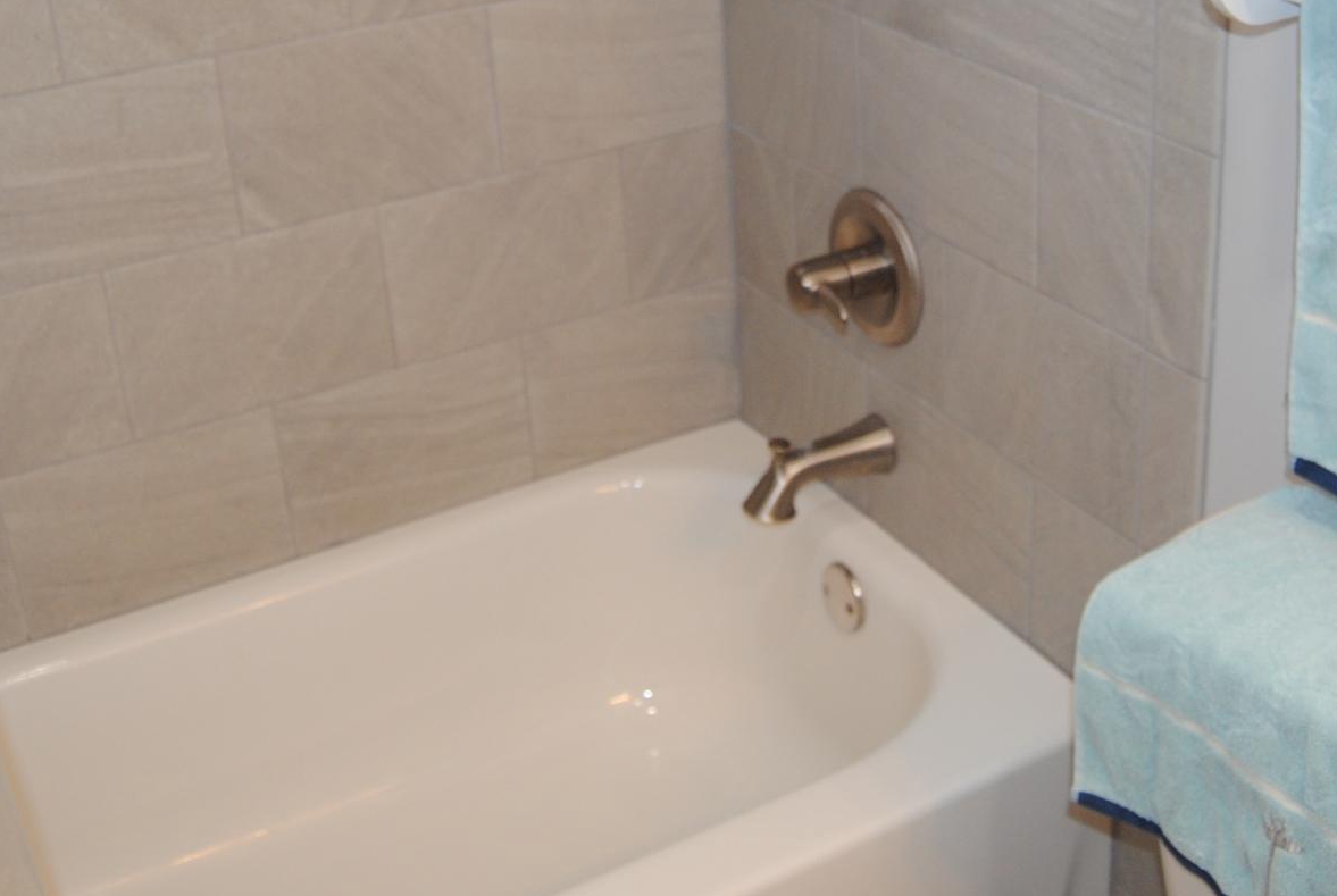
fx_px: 1748
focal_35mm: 47
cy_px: 191
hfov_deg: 41.8
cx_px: 760
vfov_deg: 28.2
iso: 400
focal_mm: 18
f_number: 4
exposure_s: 1/60
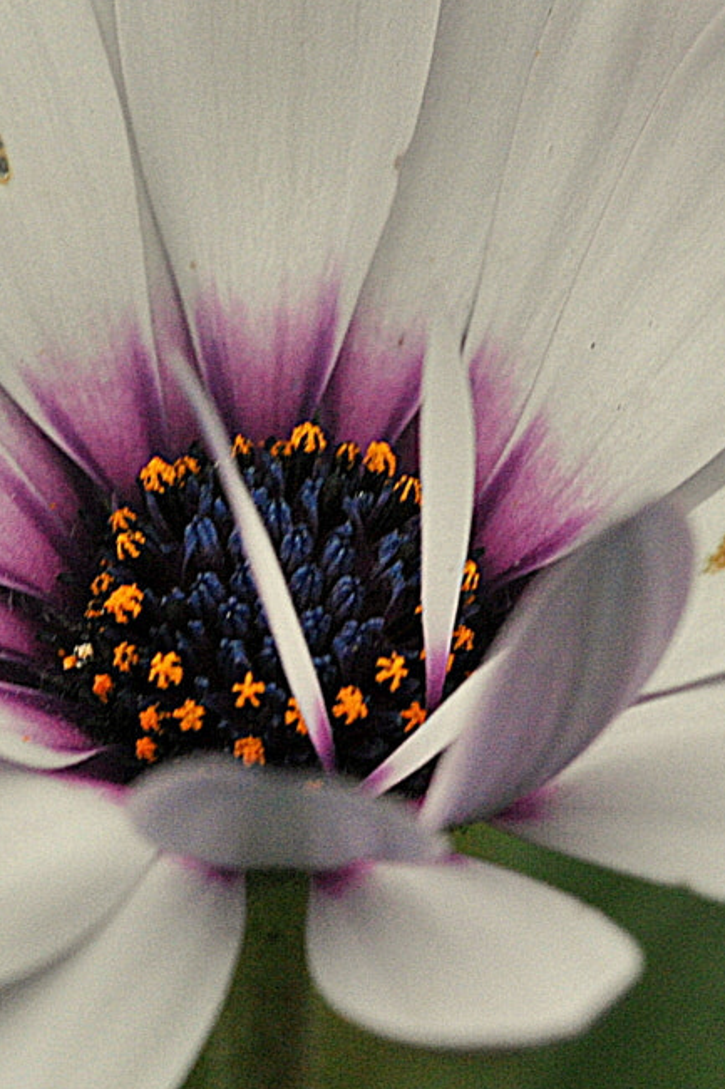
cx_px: 255
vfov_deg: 5.6
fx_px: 11152
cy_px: 510
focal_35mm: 369
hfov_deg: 3.7
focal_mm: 150
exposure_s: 1/640
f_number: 13
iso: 3200
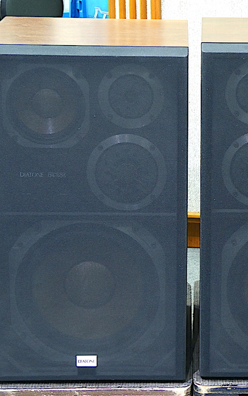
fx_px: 1005
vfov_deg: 22.3
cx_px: 194
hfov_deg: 14.0
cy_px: 197
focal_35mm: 93
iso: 100
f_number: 4.4
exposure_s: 1
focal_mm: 11.7
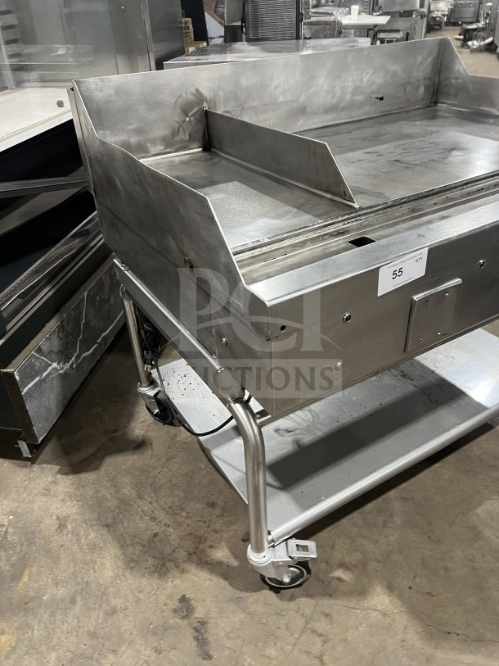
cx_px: 250
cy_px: 333
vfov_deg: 67.3
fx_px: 500
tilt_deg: -29.6
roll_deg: -1.4
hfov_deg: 53.1
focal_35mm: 26
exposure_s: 1/60
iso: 160
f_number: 1.5
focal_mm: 5.7
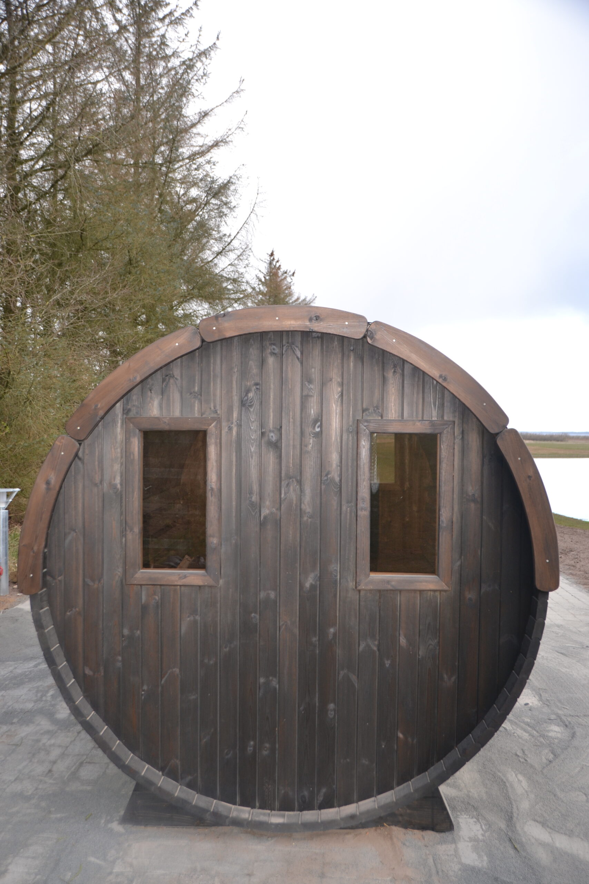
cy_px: 442
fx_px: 810
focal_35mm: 33
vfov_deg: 57.2
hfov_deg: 40.0
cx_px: 294
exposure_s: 1/125
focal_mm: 22
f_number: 4
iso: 220
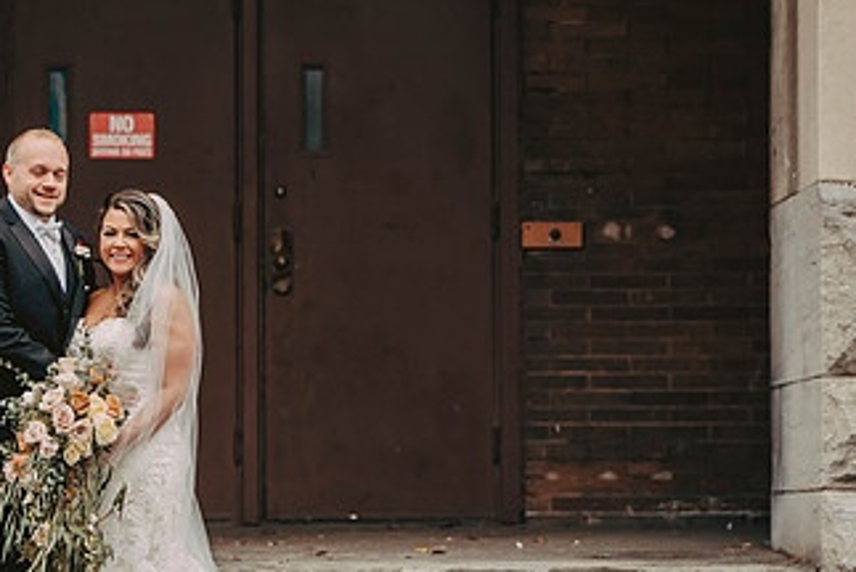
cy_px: 396
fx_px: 5426
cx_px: 130
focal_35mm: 228
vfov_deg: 6.0
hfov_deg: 9.0
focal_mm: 125
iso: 800
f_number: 3.2
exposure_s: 1/500
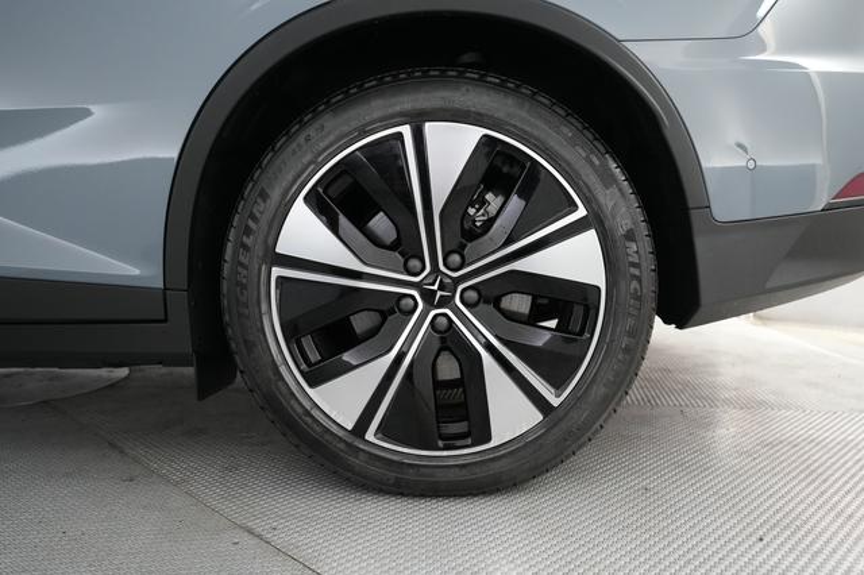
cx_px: 432
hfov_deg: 65.5
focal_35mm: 28
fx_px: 672
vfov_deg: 46.4
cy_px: 288
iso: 3200
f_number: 2.8
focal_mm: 28
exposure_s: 1/160
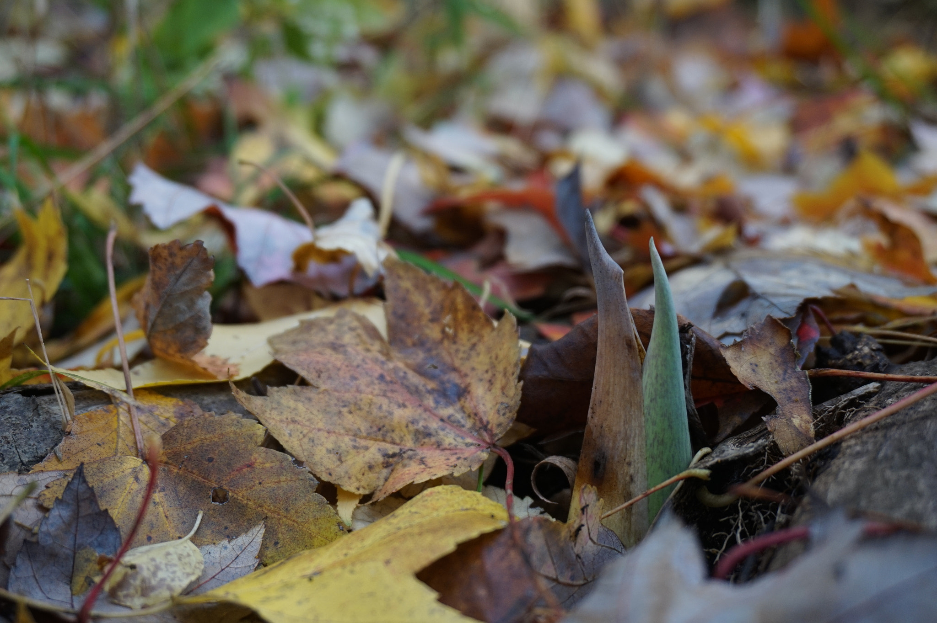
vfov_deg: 30.8
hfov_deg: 45.0
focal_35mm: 44
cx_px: 468
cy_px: 312
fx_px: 1132
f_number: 4.5
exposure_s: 1/60
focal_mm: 29
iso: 320
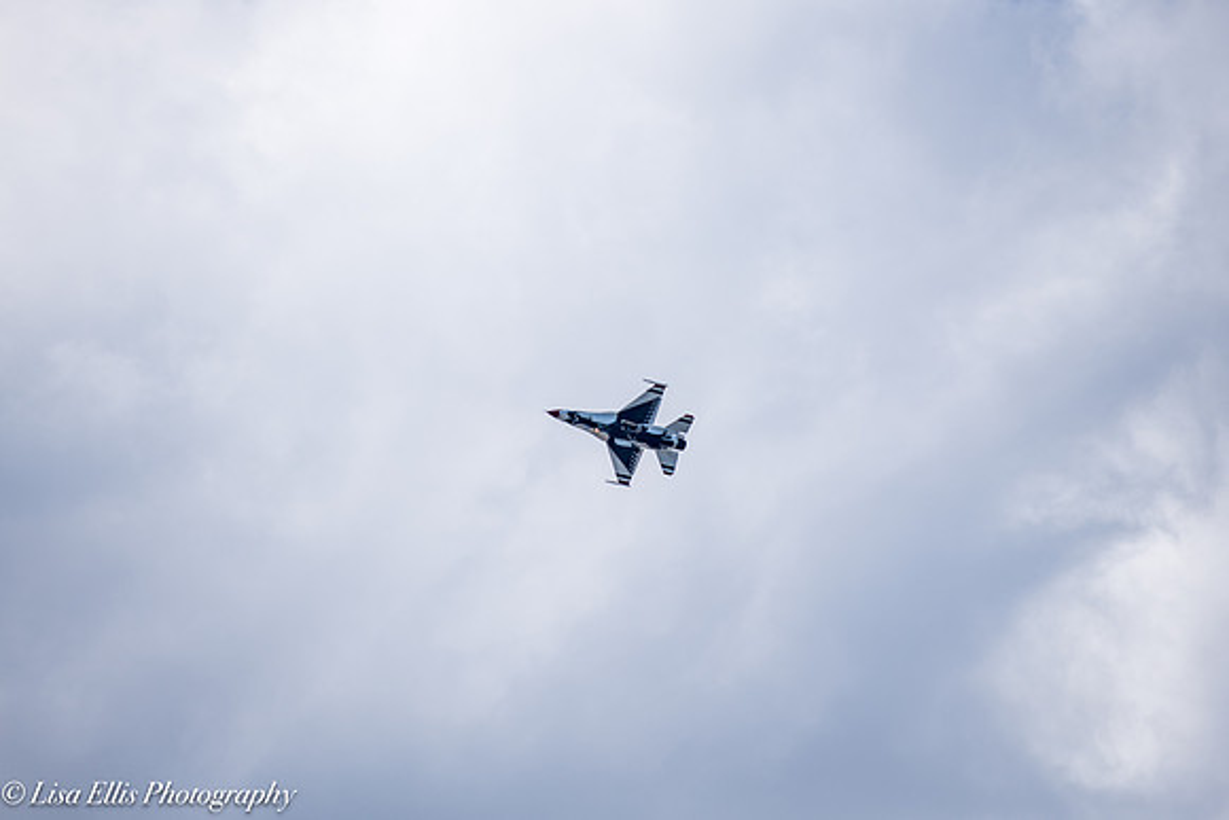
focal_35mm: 240
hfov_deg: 8.6
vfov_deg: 5.7
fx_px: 8195
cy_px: 410
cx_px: 614
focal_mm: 200
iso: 100
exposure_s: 1/1600
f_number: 5
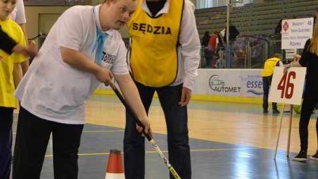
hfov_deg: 23.1
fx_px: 775
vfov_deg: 13.1
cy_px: 73
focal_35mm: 92
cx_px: 106
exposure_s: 1/50
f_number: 4
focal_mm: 28
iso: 400
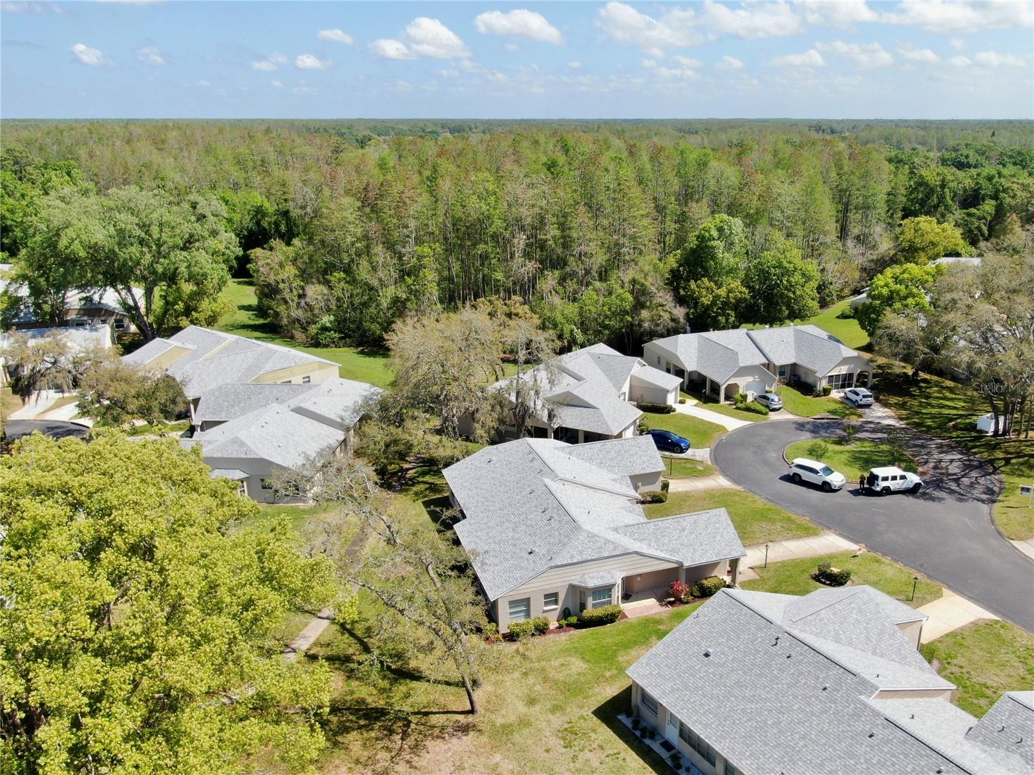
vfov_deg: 56.8
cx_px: 517
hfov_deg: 71.6
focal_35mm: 24
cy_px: 388
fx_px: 717
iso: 100
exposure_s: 1/1000
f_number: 2.8
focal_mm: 4.39
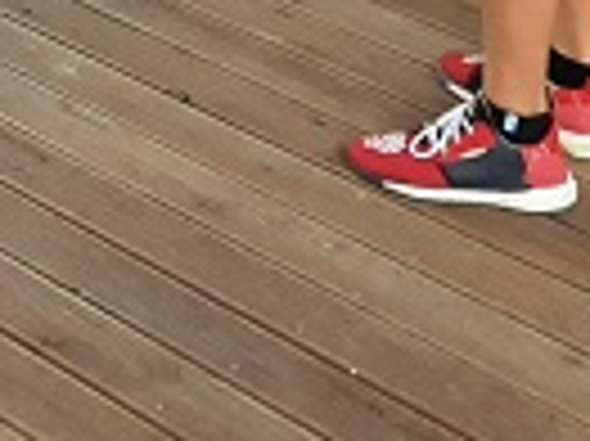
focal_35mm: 127
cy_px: -387
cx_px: -288
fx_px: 2163
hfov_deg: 14.5
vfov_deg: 10.8
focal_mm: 3.93
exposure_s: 1/582
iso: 40
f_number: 1.7
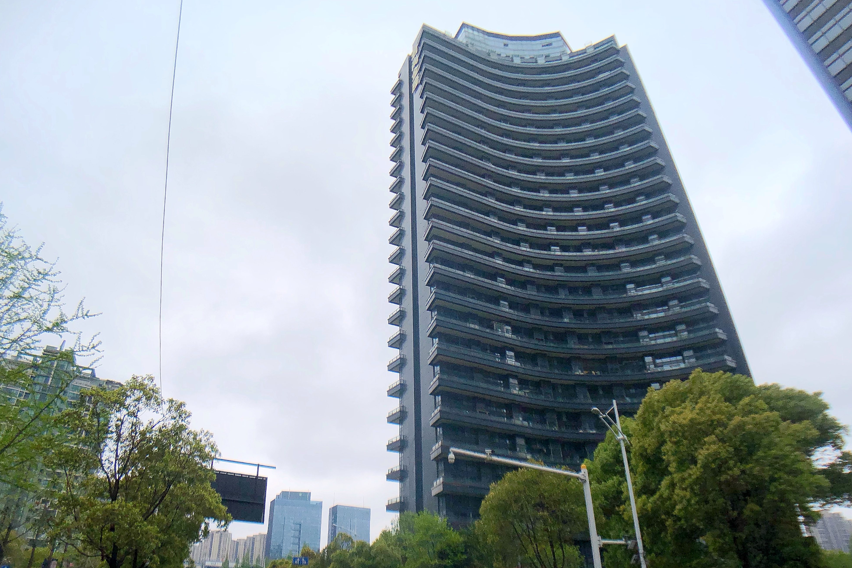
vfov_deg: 43.6
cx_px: 420
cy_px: 292
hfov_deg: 61.9
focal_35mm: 30
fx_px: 710
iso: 32
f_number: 1.8
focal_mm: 3.99
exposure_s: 1/1412
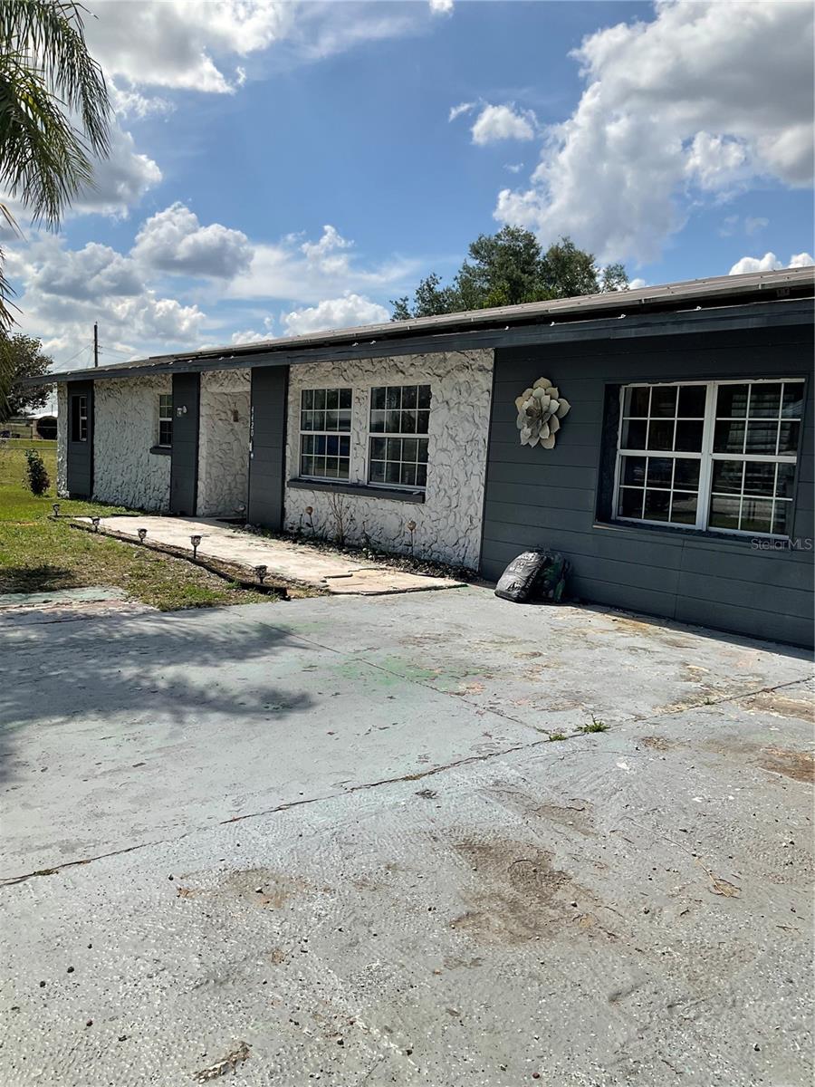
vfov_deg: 61.7
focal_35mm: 29
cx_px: 408
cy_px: 544
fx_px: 910
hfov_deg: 48.2
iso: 16
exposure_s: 1/2959
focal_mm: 3
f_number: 1.8
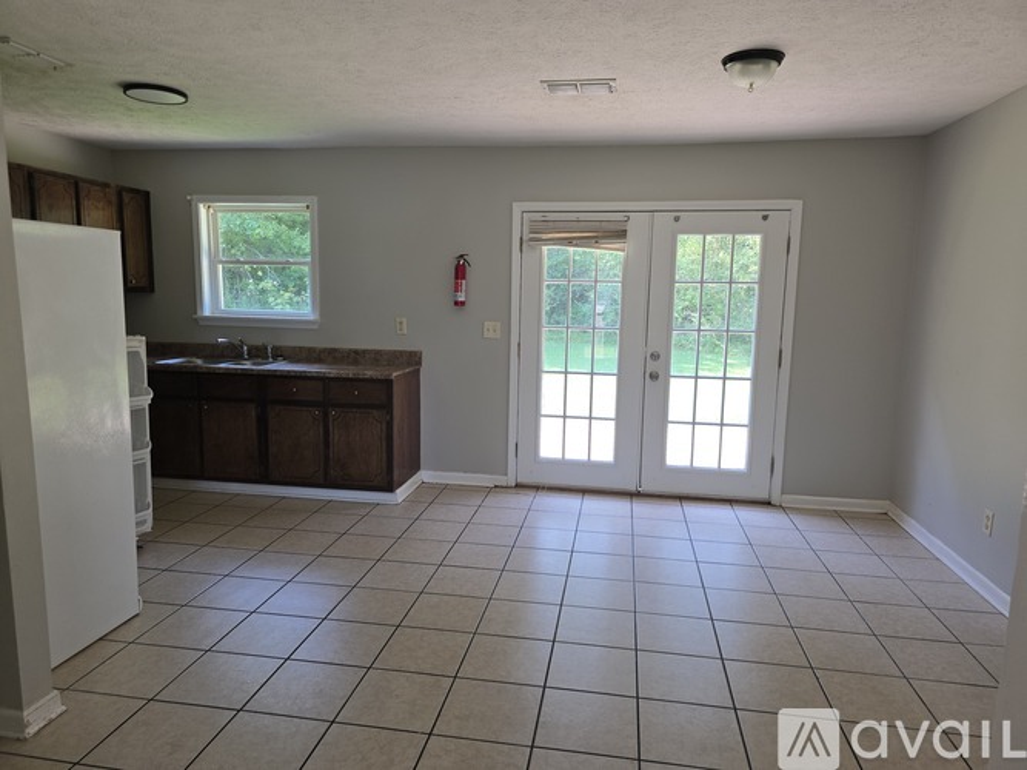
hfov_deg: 73.9
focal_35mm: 23
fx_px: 682
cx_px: 514
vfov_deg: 58.9
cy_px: 385
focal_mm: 6.3
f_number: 1.7
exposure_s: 1/60
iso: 25
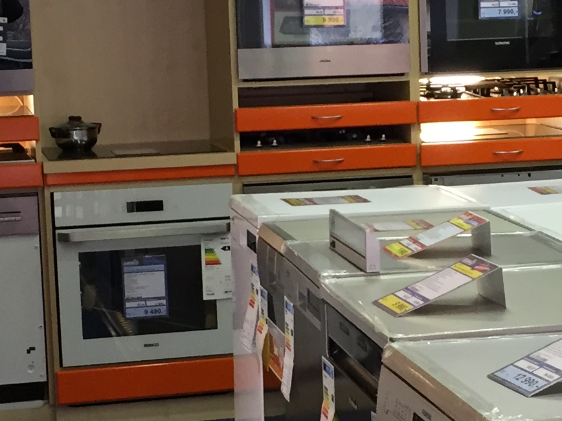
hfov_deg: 18.0
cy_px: 217
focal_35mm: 109
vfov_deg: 13.6
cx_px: 403
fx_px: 1770
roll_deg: +1.7
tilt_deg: -7.6
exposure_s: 1/33
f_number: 2.2
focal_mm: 4.15
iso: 64
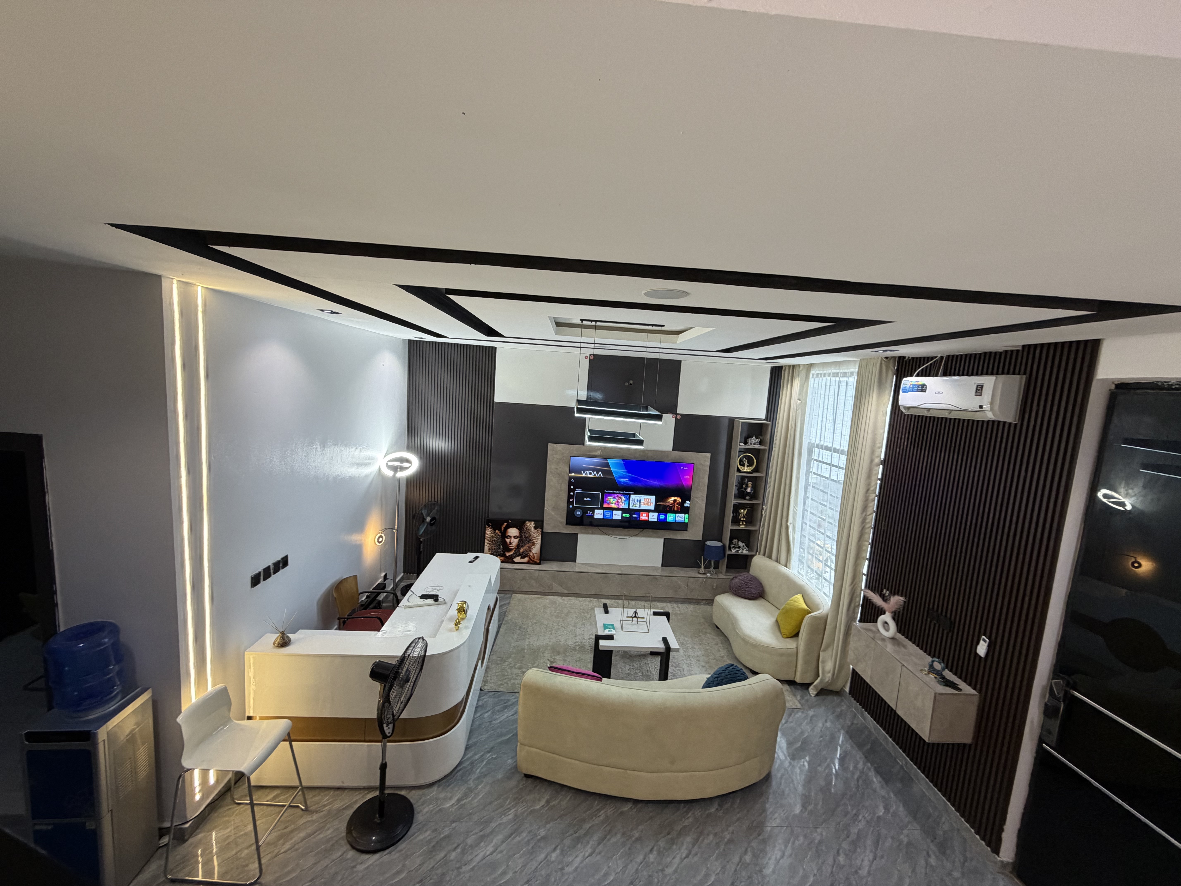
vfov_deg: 85.7
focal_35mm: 14
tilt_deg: -6.7
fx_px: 478
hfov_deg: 102.1
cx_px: 590
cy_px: 443
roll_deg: -3.6
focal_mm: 2.22
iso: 250
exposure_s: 1/116
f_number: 2.2
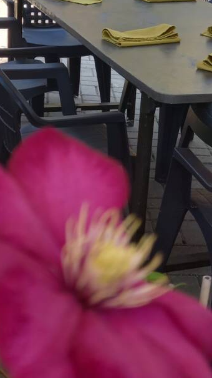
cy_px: 153
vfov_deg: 29.3
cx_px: 127
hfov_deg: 16.7
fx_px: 720
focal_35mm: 72
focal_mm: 4.6
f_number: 2
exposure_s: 1/120
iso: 32
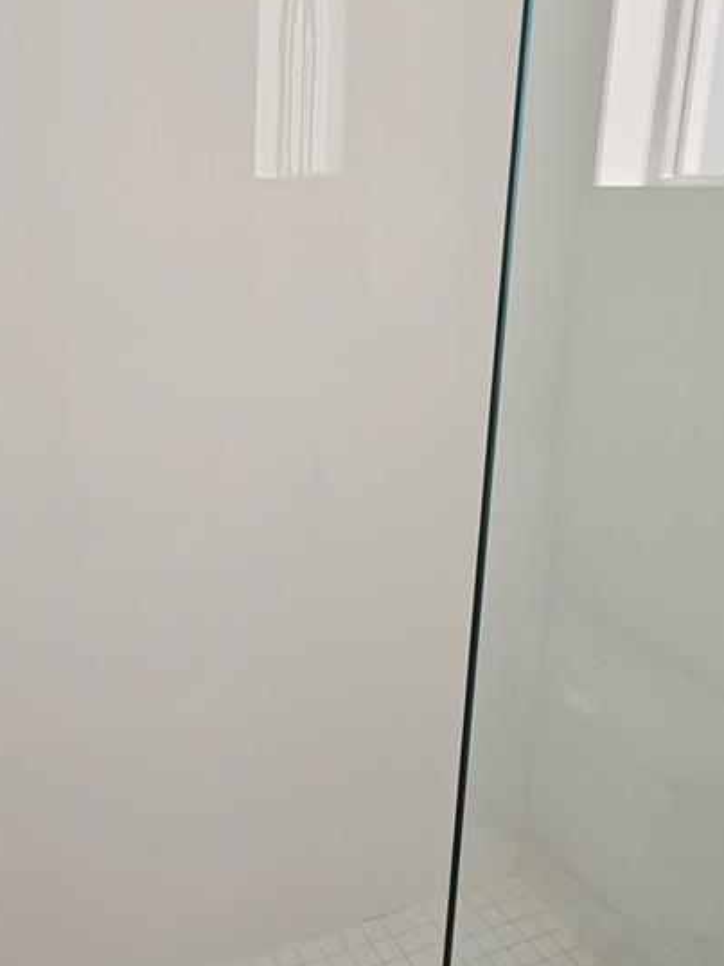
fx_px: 809
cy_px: 397
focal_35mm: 29
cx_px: 194
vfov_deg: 61.3
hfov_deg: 46.7
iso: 64
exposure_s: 1/77
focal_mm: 2.2
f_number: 2.2
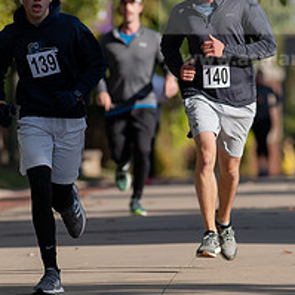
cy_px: 90
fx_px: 7183
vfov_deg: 2.4
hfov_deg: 2.4
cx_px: 114
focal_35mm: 745
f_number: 5
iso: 200
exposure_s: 1/800
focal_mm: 300
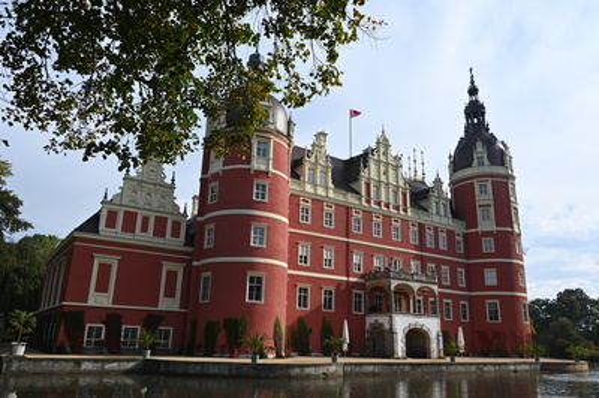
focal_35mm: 28
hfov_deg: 65.5
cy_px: 199
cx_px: 300
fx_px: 465
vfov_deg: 46.3
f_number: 7.1
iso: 100
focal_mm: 28
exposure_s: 1/400
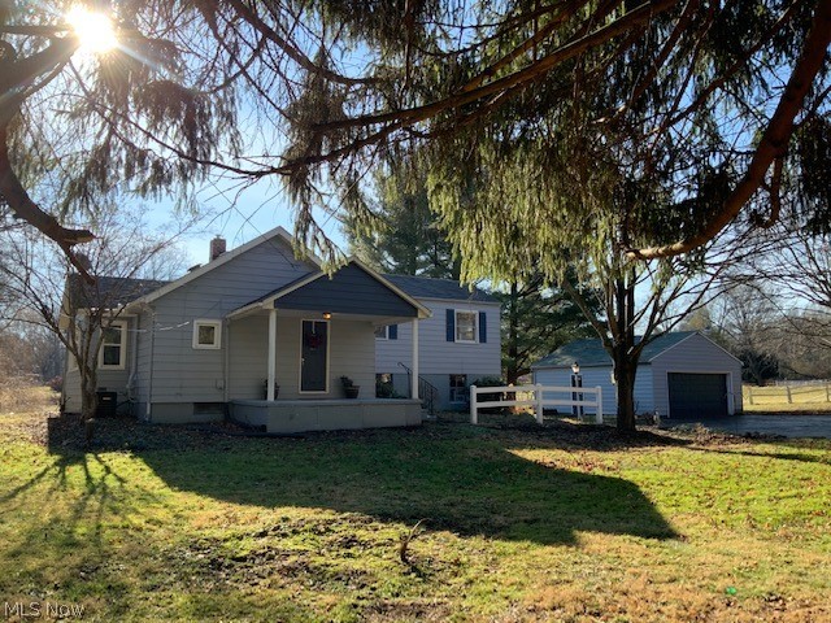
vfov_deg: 48.2
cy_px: 312
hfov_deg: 61.7
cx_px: 416
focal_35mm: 29
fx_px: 696
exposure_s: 1/593
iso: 16
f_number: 1.8
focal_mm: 3
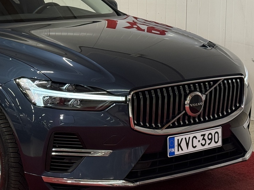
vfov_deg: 15.2
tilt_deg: -7.9
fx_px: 711
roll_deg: +0.2
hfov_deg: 19.9
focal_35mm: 97
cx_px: 33
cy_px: 73
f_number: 1.78
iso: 160
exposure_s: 1/117
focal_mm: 6.76
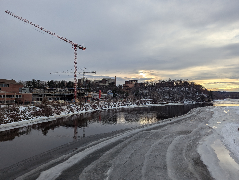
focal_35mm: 24
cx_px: 120
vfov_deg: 56.9
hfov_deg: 71.5
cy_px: 90
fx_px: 166
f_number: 1.85
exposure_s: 1/943
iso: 40
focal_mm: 6.81
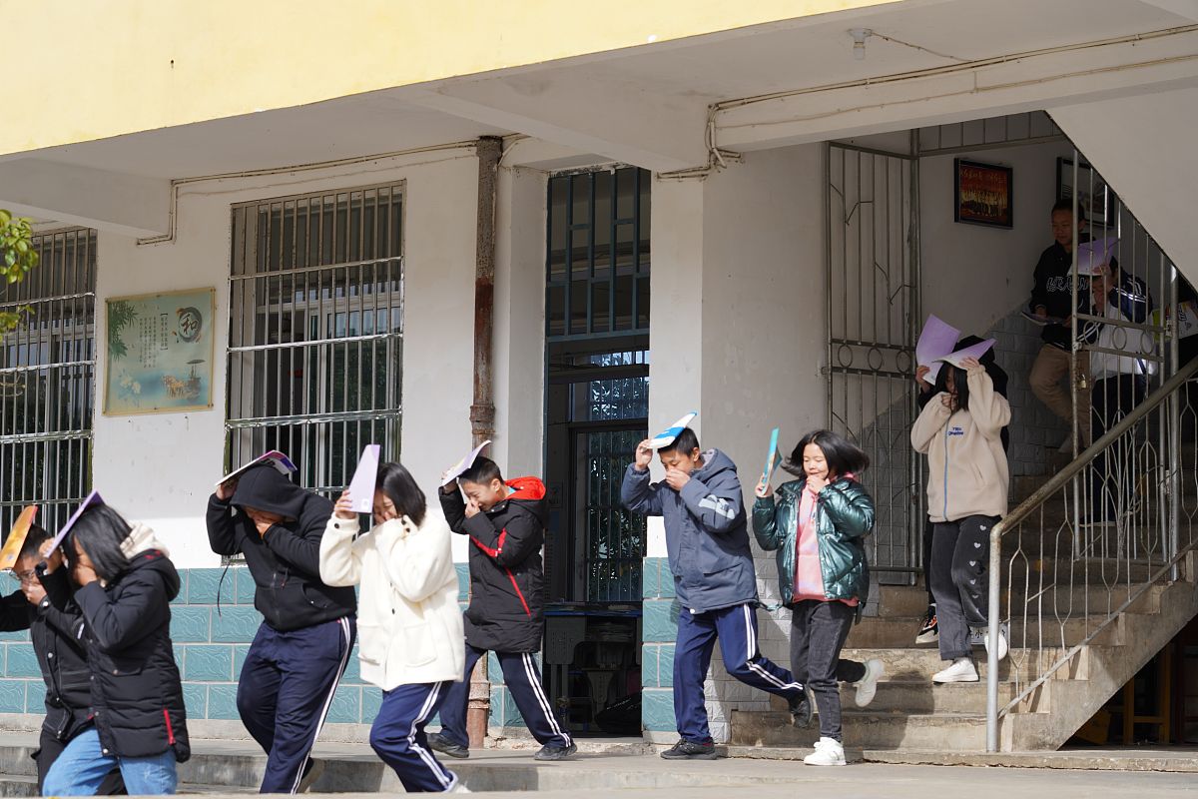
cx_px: 599
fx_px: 3028
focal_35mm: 91
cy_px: 400
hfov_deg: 22.4
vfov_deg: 15.0
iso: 100
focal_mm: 91
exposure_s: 1/400
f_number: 5
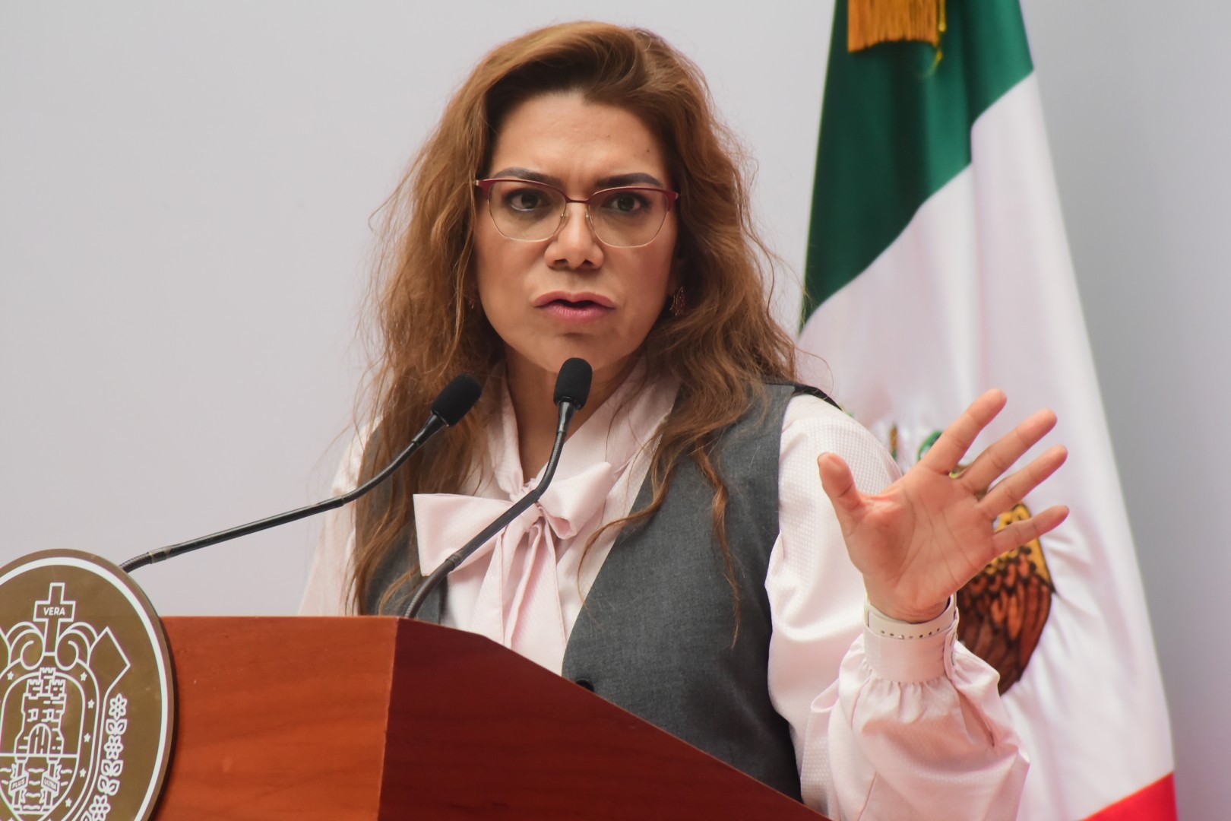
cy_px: 410
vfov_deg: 4.6
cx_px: 616
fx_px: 10258
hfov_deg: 6.9
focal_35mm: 300
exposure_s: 1/500
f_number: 8
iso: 3200
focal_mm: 300
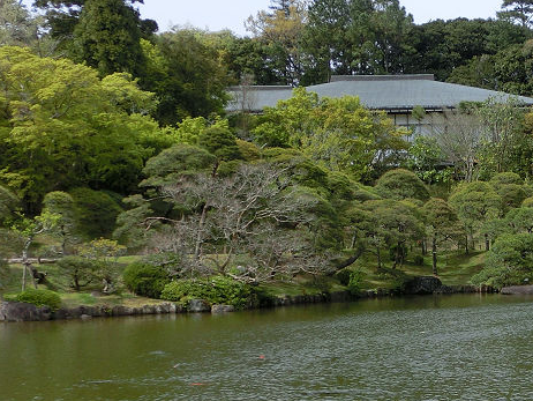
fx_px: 955
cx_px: 488
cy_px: 303
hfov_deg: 29.8
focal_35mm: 62
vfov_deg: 23.4
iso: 80
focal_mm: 5
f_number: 8.8
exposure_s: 1/125
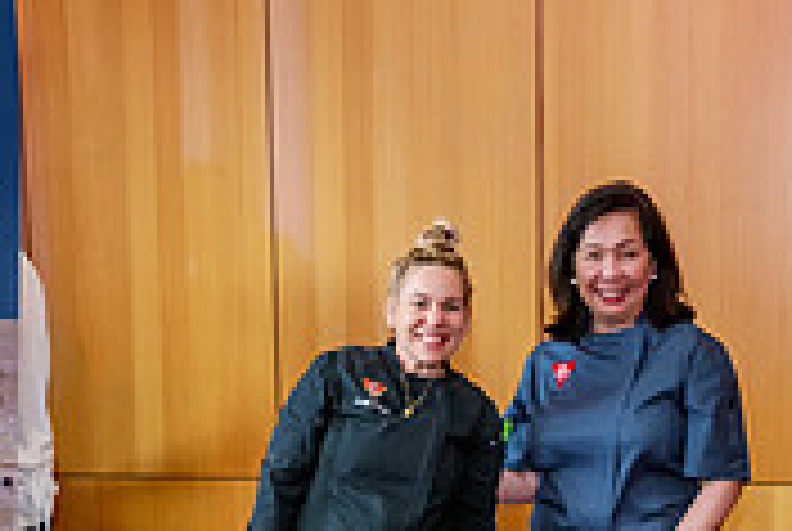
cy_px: 619
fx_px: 1741
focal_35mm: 79
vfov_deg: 16.7
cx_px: 414
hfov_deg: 25.6
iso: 2000
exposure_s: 1/100
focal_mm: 24
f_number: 6.3
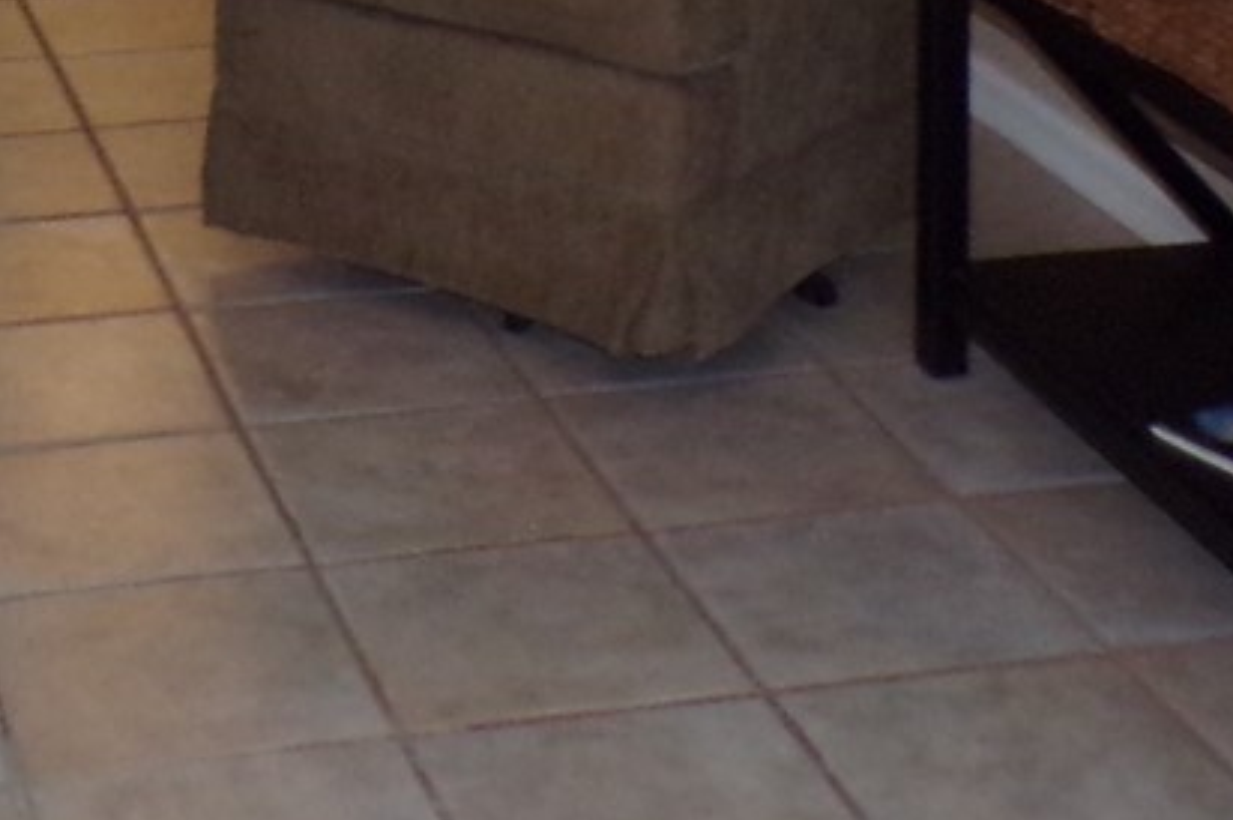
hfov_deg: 20.8
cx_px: 281
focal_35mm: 97
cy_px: -799
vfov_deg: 12.5
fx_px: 3320
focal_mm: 4.3
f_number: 3
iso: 220
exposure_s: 1/34
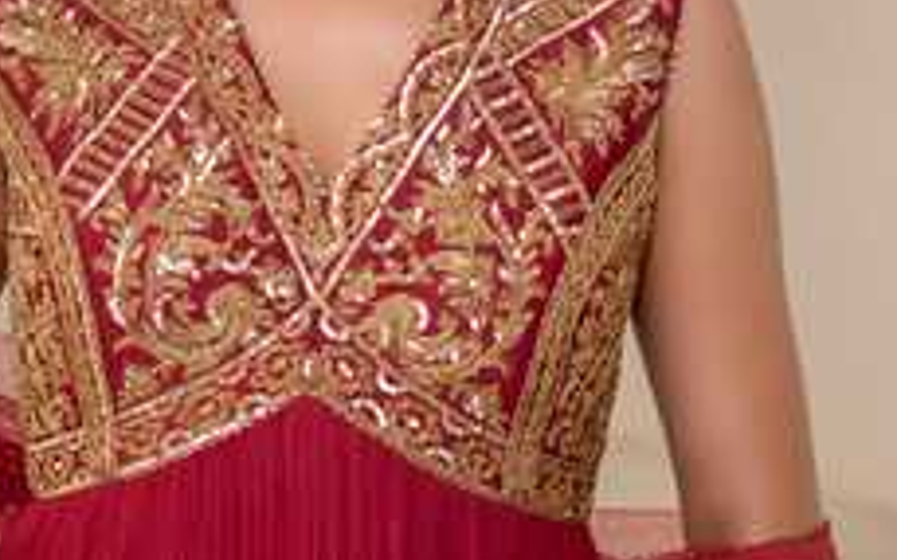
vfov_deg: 11.2
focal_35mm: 117
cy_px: 233
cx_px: 309
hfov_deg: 17.8
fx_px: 2859
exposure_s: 1/160
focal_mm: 50
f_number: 2.5
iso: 500
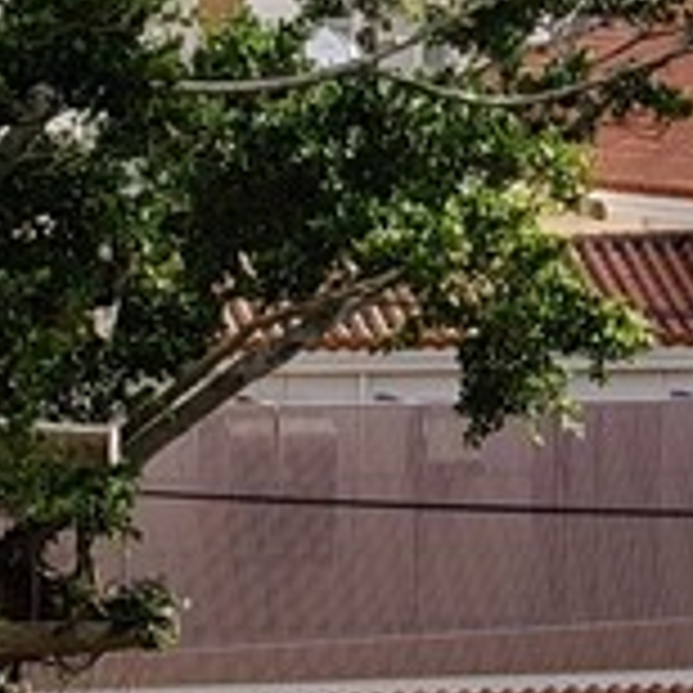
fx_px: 6115
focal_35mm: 270
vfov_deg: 6.3
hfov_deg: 6.4
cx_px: 1116
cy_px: -814
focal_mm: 6.07
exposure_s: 1/860
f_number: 1.7
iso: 50
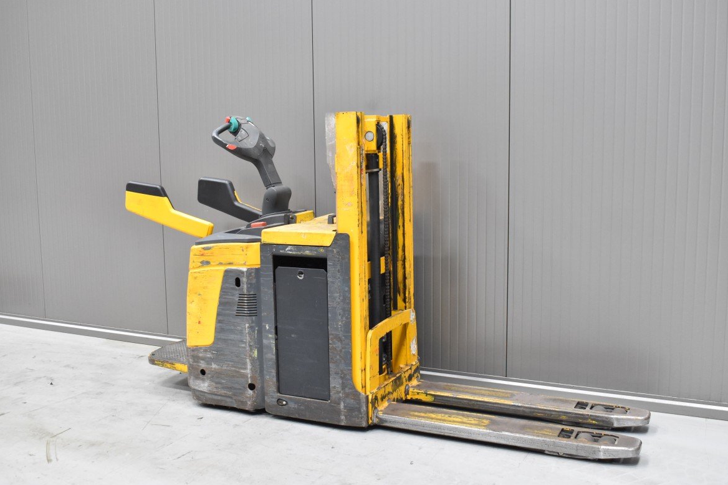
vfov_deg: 35.9
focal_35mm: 37
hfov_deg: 51.9
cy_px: 246
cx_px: 373
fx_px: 748
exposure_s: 1/25
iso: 1600
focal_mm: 24
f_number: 5.6
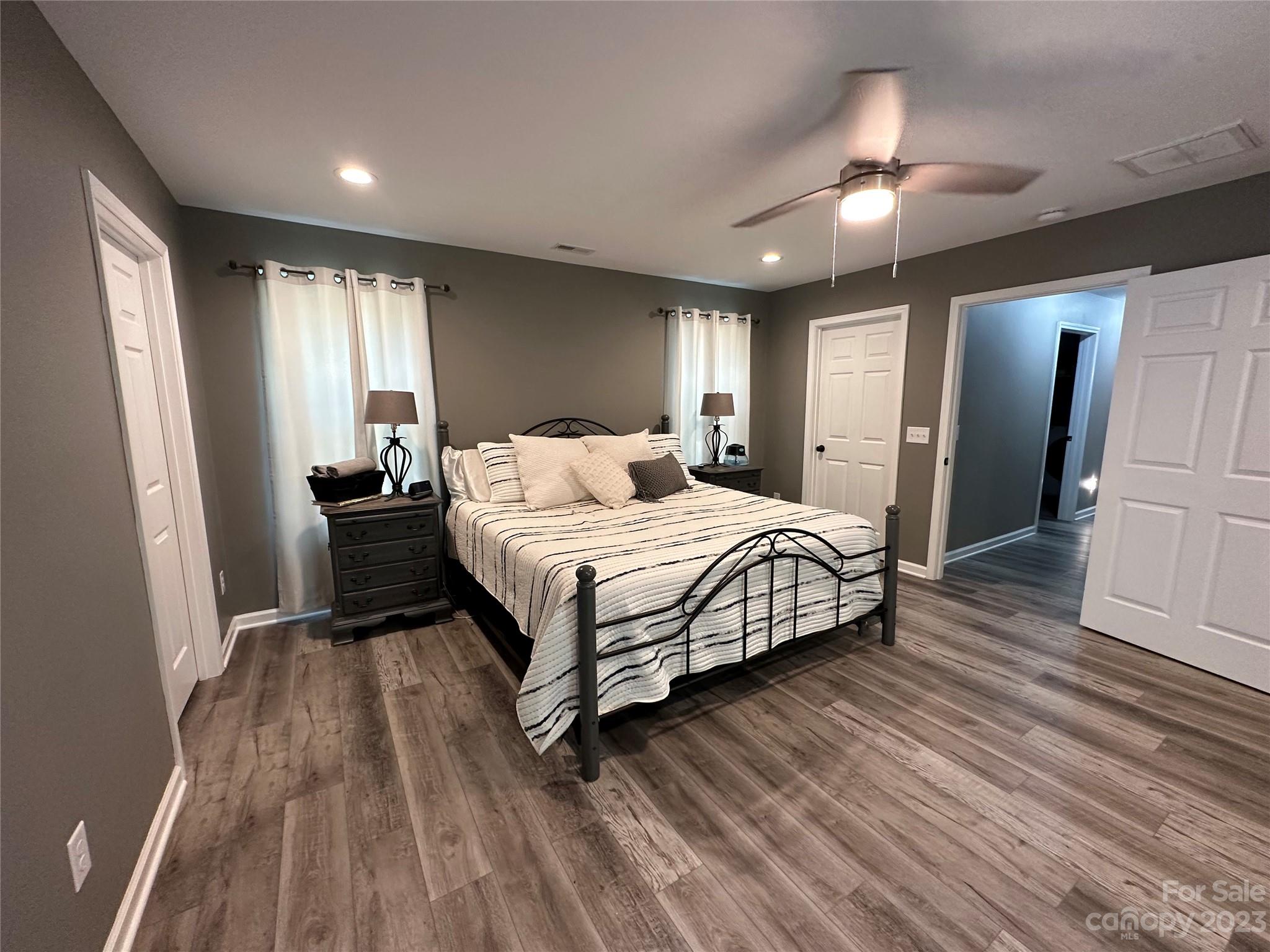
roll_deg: +0.0
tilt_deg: -8.4
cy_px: 476
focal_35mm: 14
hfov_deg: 102.1
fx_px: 514
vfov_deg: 85.7
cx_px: 635
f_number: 2.2
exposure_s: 1/60
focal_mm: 2.22
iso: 250
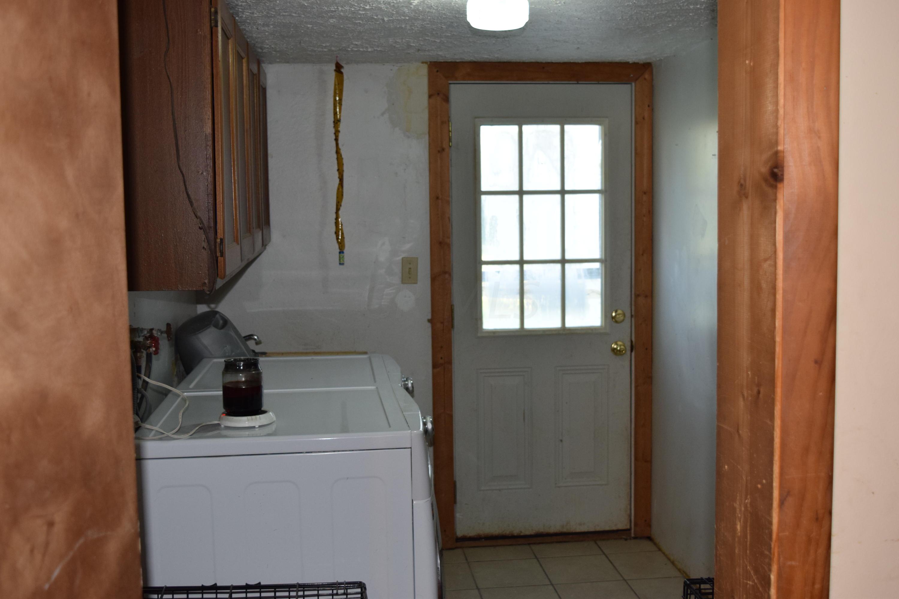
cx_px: 450
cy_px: 300
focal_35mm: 40
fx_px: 1011
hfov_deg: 47.9
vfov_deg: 33.0
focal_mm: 27
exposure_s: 1/100
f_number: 5
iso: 800
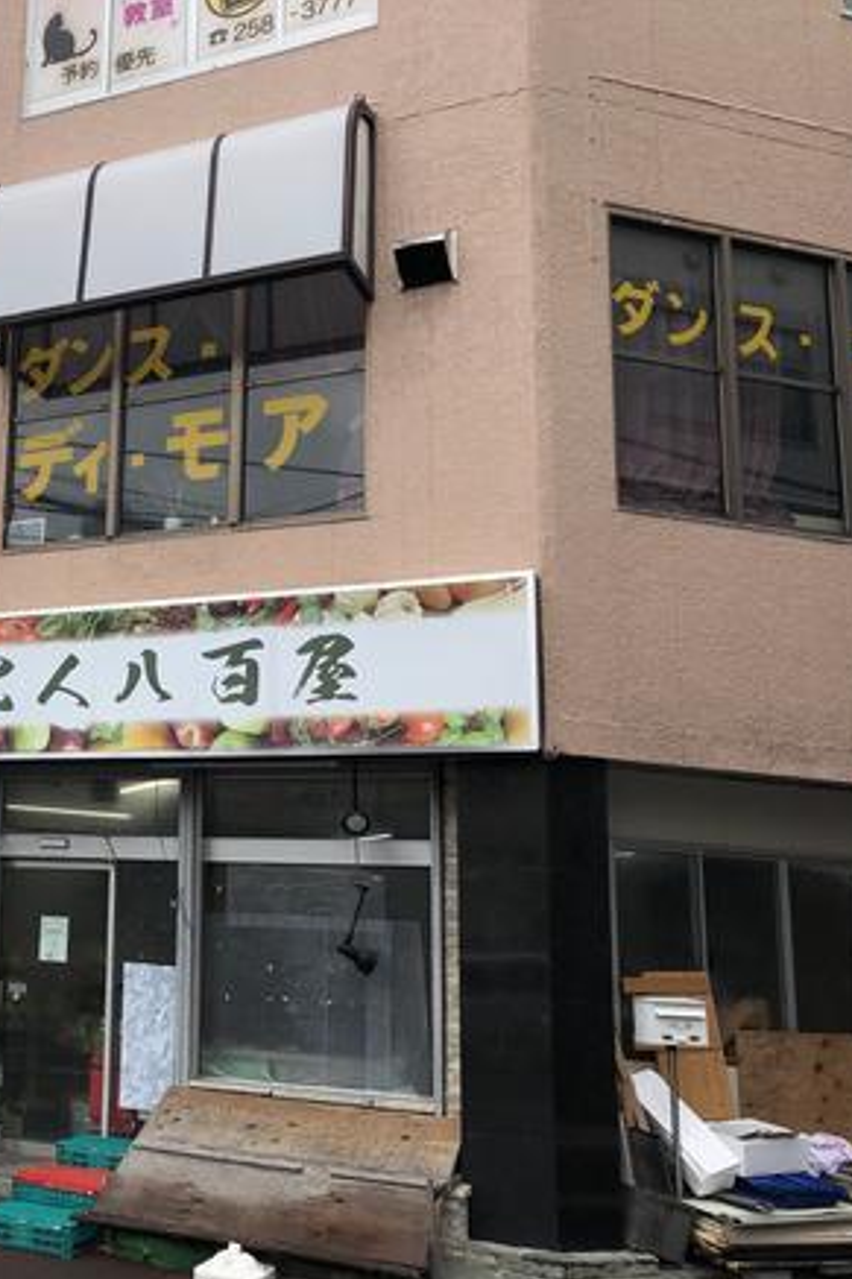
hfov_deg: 30.9
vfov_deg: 48.5
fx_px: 1421
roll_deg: -2.4
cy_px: 656
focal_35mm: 40
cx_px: -9
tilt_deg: +11.7
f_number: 1.8
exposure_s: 1/899
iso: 20
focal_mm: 3.99
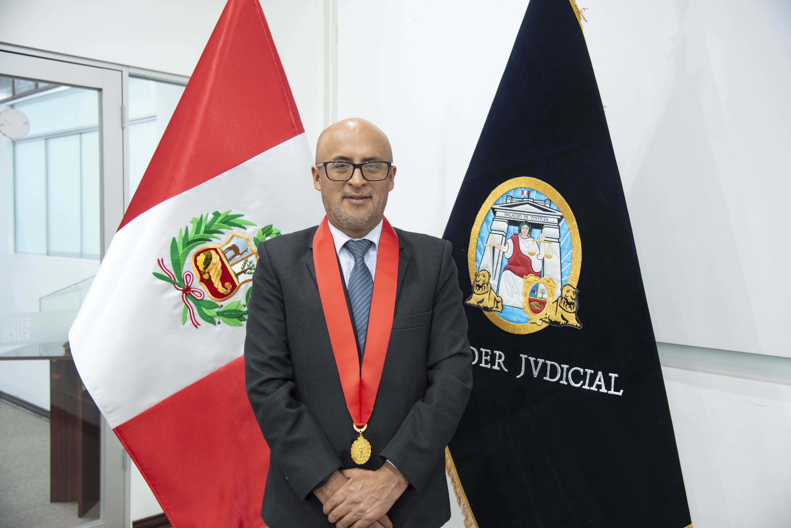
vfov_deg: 37.9
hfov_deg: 54.4
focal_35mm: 35
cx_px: 396
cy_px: 264
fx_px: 769
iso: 1400
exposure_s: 1/60
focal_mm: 35
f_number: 4
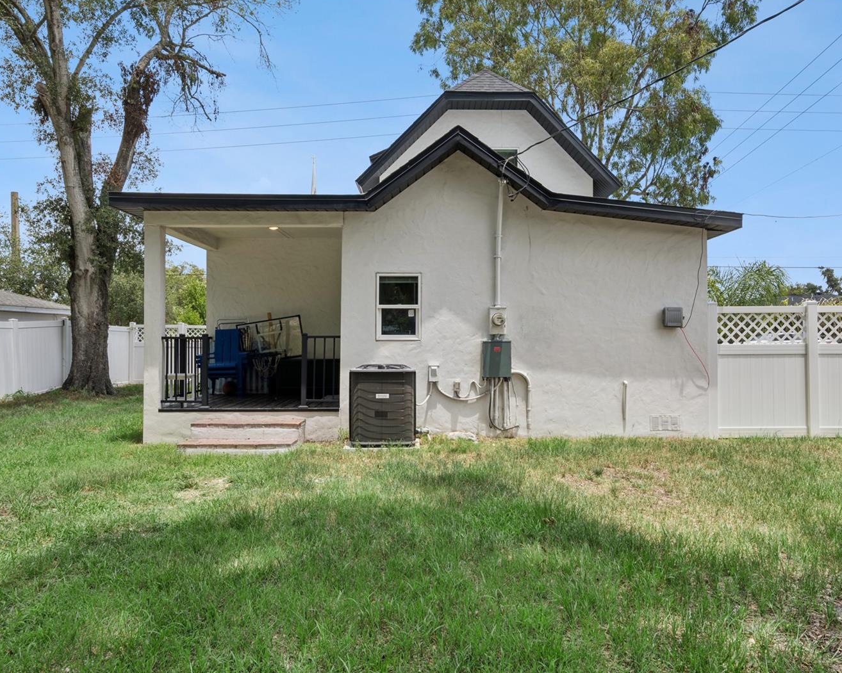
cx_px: 425
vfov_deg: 58.8
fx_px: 598
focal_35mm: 24
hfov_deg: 70.3
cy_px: 336
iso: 125
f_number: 20
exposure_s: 1/25
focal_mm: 21
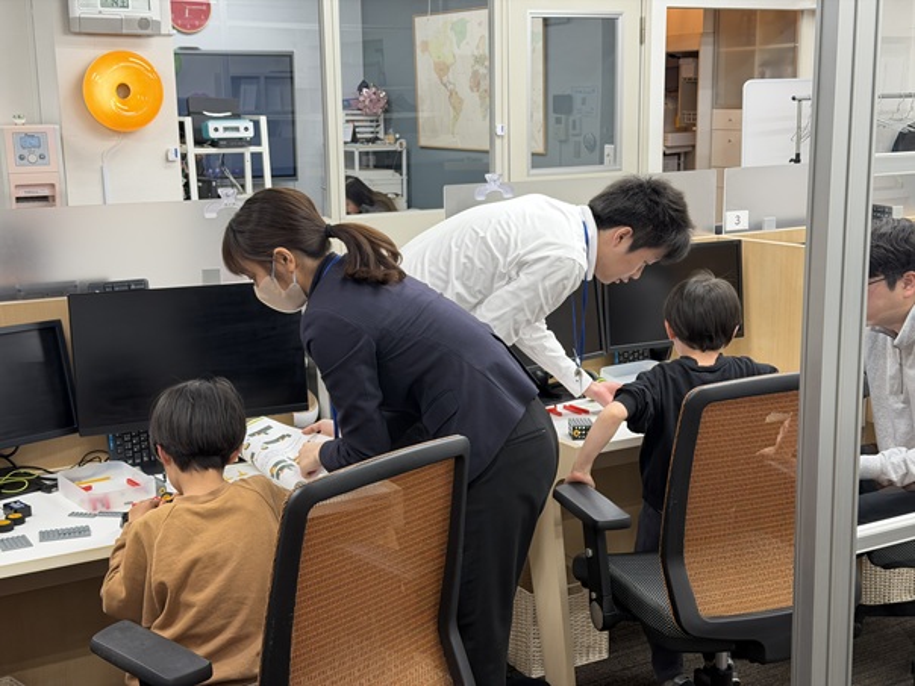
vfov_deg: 30.3
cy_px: 343
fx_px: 1269
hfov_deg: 39.7
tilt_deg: -10.3
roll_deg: +1.2
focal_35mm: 48
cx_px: 458
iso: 64
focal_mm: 6.76
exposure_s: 1/100
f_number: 1.78
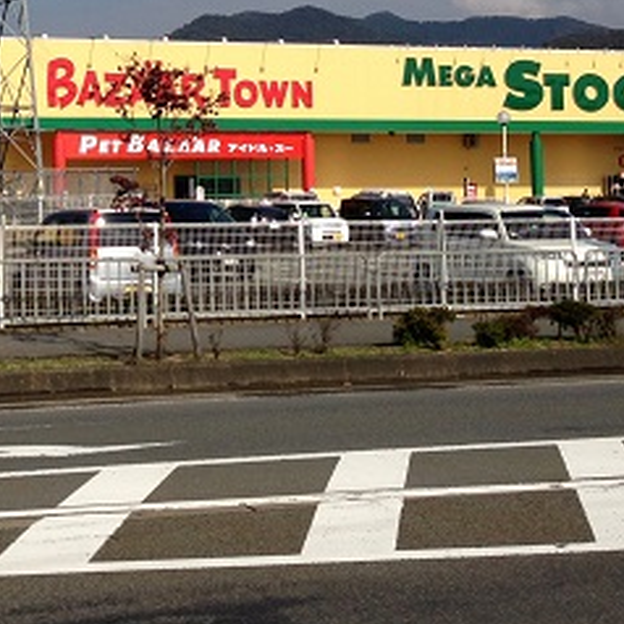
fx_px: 1632
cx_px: -9
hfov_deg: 20.9
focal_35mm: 80
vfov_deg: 21.2
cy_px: 79
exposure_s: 1/3012
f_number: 2.4
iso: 50
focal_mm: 4.13
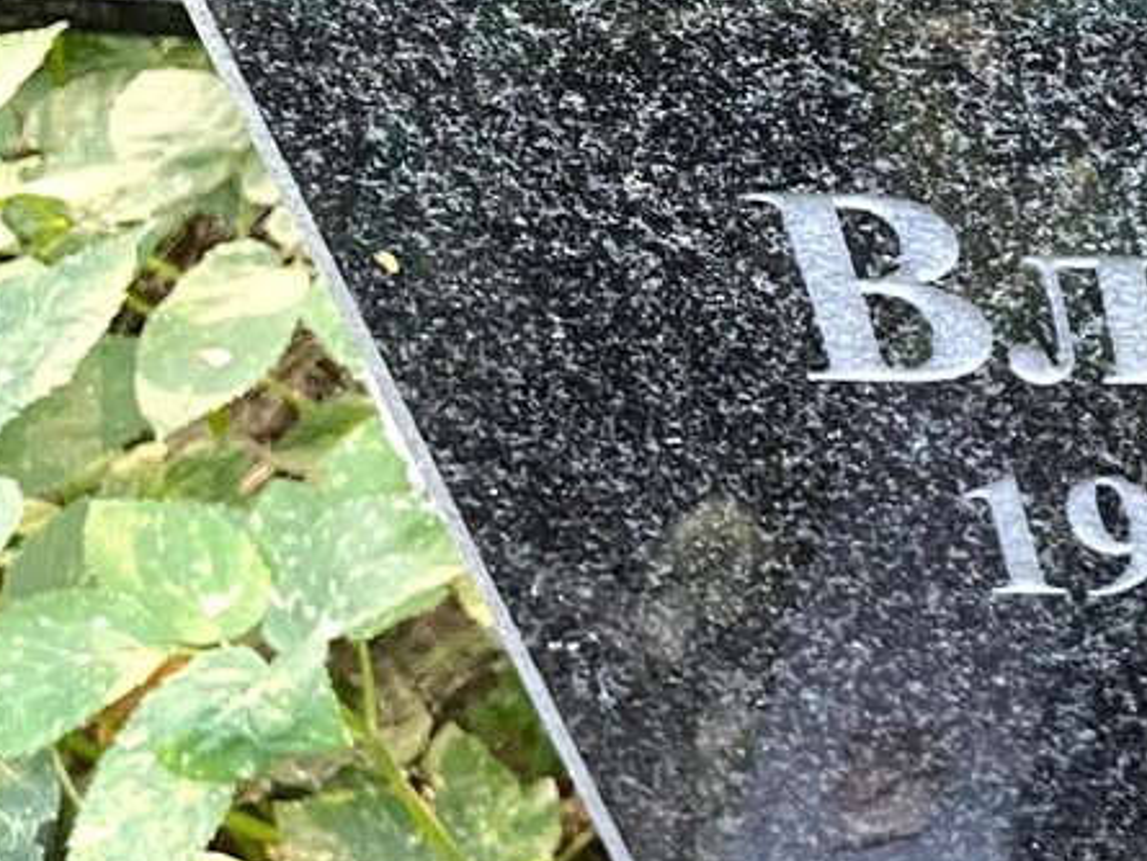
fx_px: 2784
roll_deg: -3.1
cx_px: 1795
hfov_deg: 19.7
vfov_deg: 17.2
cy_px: 18
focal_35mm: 84
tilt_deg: -43.4
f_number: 1.6
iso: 250
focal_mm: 4.2
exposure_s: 1/60
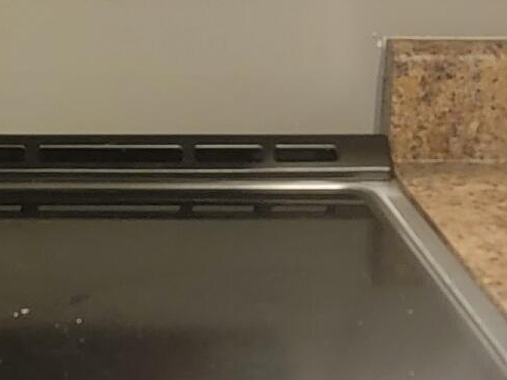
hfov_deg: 13.4
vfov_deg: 10.2
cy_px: 153
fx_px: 2139
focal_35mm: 146
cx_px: 48
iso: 400
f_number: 1.8
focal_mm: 6.7
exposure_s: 1/40
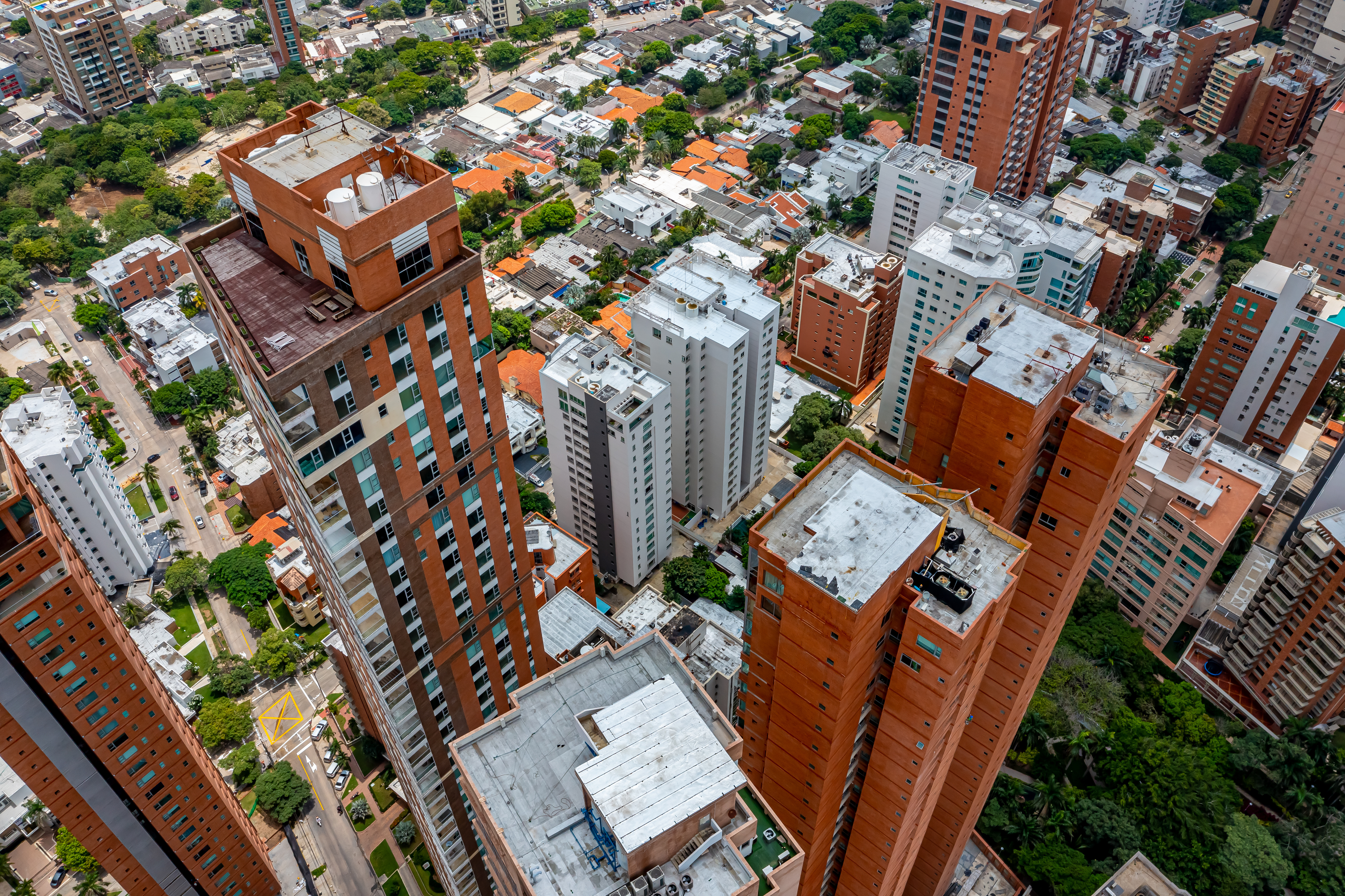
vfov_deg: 46.4
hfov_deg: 65.5
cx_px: 672
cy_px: 448
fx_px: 1046
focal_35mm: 28
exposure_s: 1/640
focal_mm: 10.3
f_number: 6.3
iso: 100
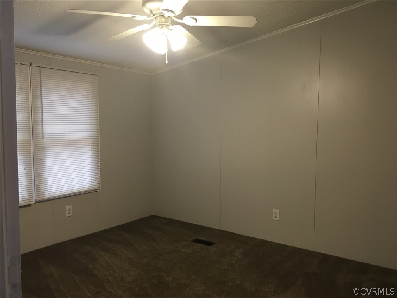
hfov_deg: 61.7
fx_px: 333
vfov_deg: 48.2
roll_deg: +0.9
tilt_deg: -3.1
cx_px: 198
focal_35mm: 29
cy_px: 149
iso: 80
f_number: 2.2
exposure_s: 1/30
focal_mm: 4.15
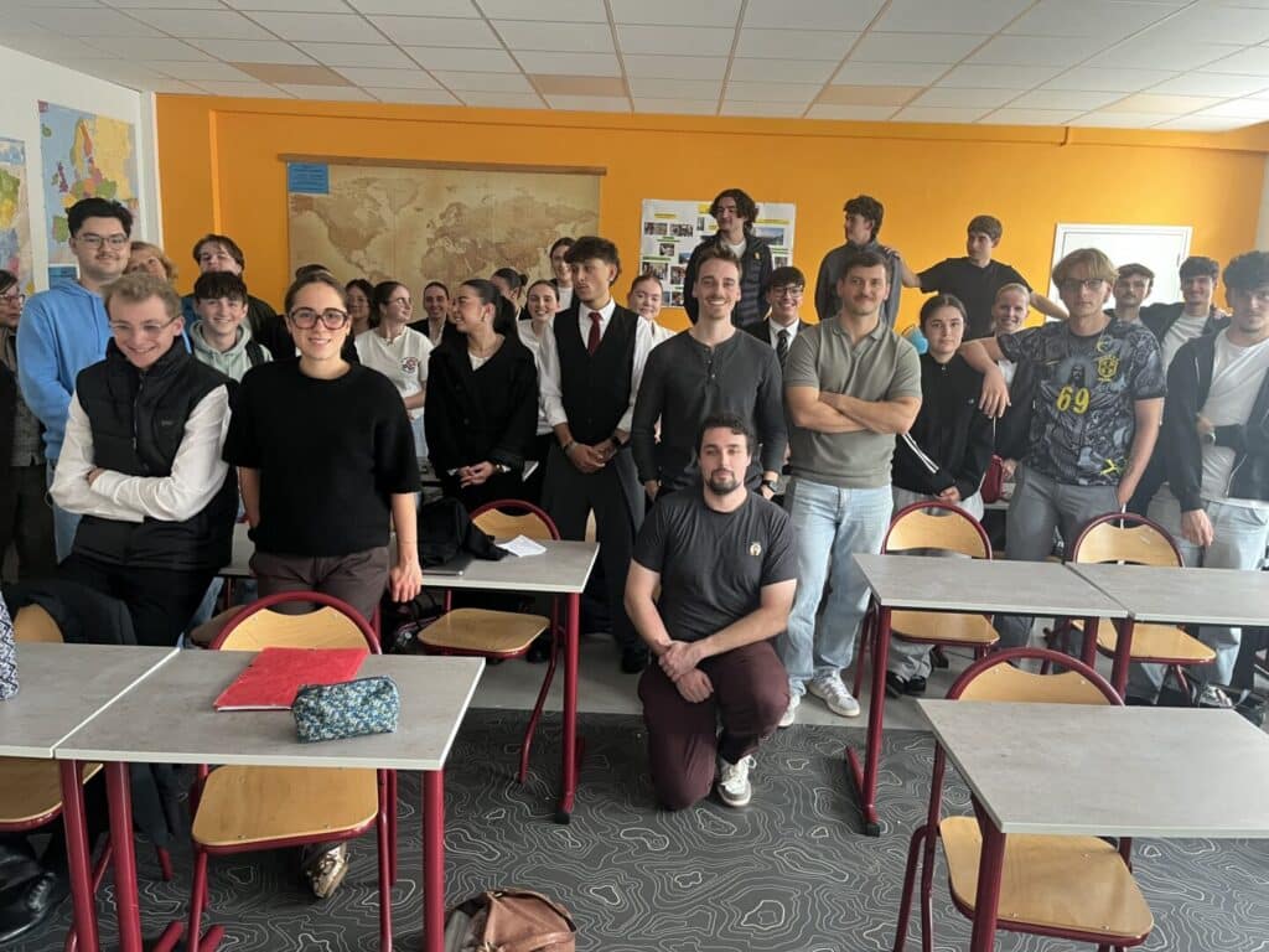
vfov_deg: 53.1
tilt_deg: -11.8
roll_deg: -1.9
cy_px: 476
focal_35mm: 26
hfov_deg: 67.3
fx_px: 953
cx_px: 634
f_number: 1.6
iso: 250
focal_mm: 5.1
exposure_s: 1/60
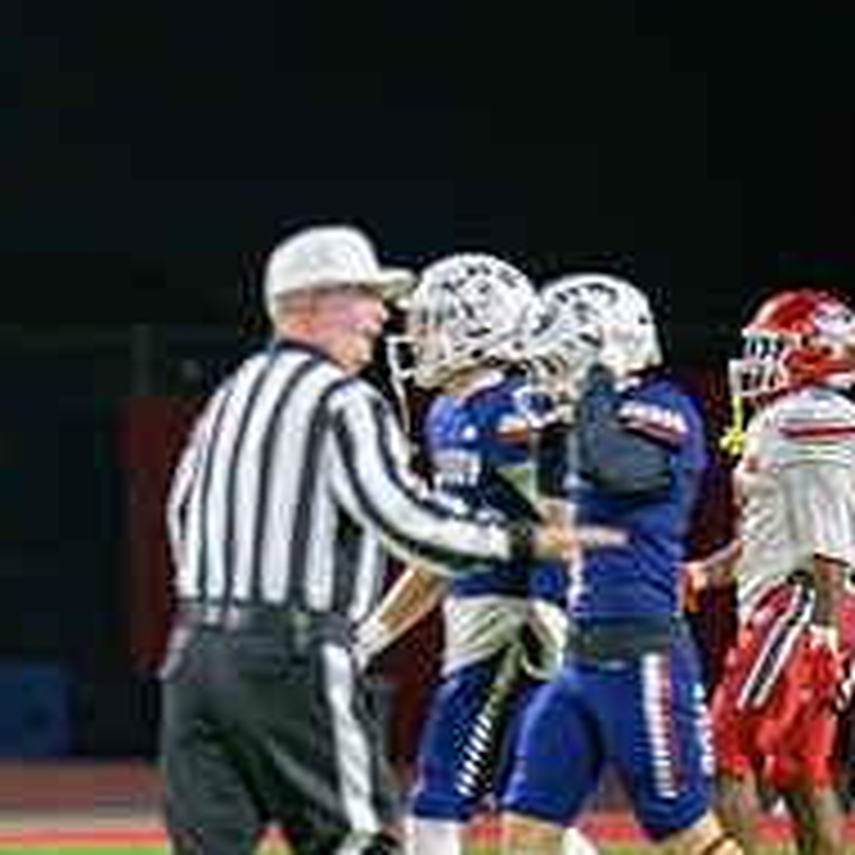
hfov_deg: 2.2
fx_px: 21797
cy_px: 763
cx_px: -256
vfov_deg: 2.2
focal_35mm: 780
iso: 2000
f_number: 2.8
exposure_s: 1/250
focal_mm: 300
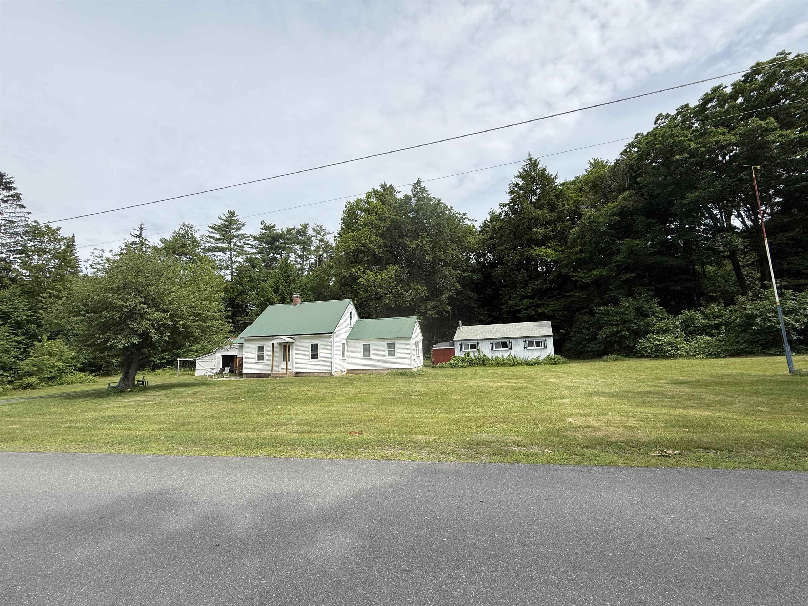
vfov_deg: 85.7
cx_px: 404
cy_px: 303
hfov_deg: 102.1
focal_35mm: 14
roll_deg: +1.6
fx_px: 327
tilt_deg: +8.5
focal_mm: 2.22
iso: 50
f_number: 2.2
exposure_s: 1/1795
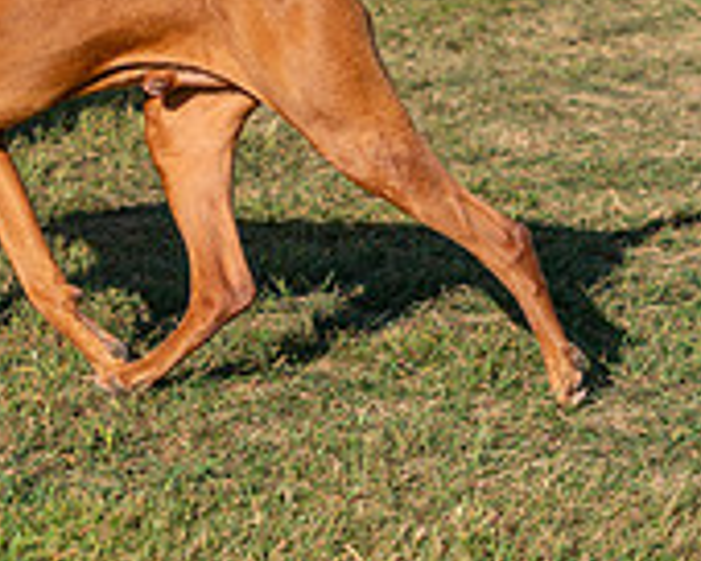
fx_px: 5581
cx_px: -76
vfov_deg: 5.7
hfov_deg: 7.1
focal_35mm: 269
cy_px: -342
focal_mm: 72
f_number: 4.5
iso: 100
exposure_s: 1/1250
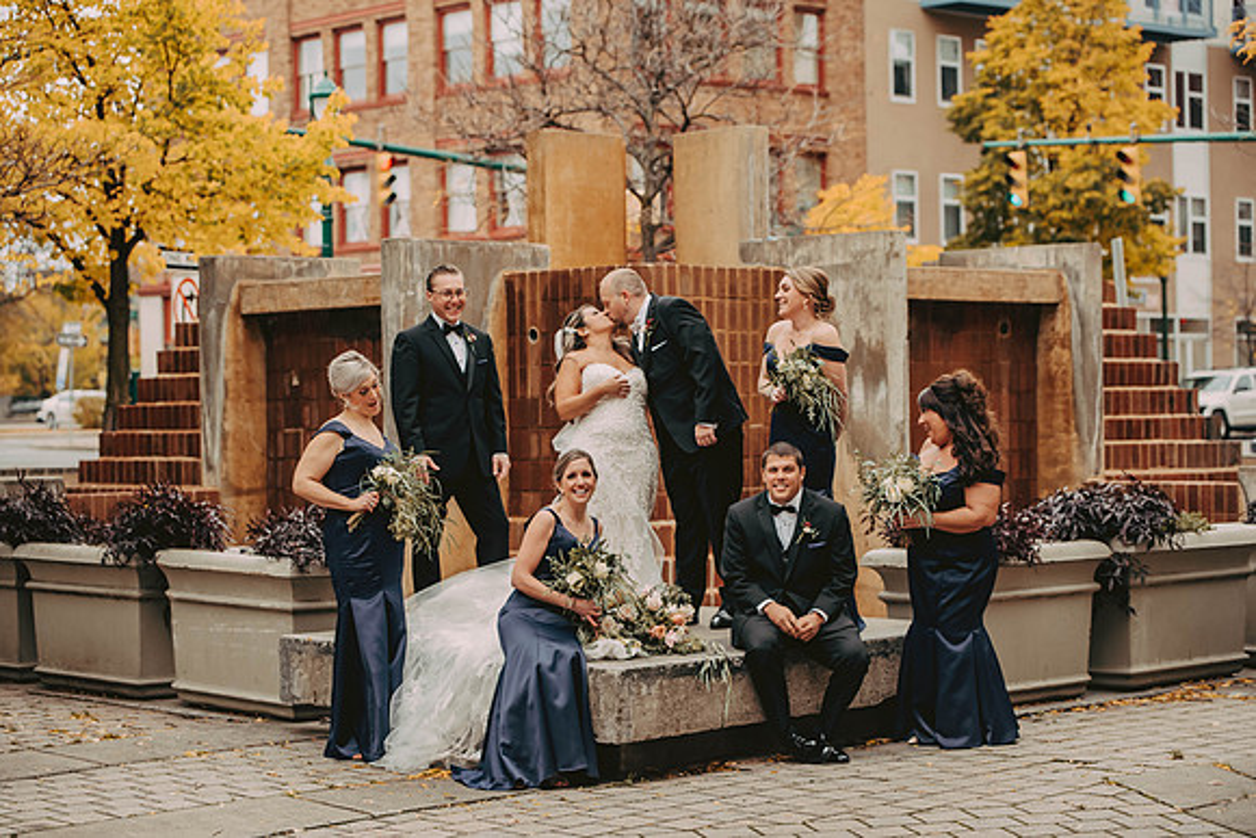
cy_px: 419
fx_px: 2722
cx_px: 628
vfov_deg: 17.5
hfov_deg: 26.0
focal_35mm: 78
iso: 800
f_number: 3.2
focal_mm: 78
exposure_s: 1/640
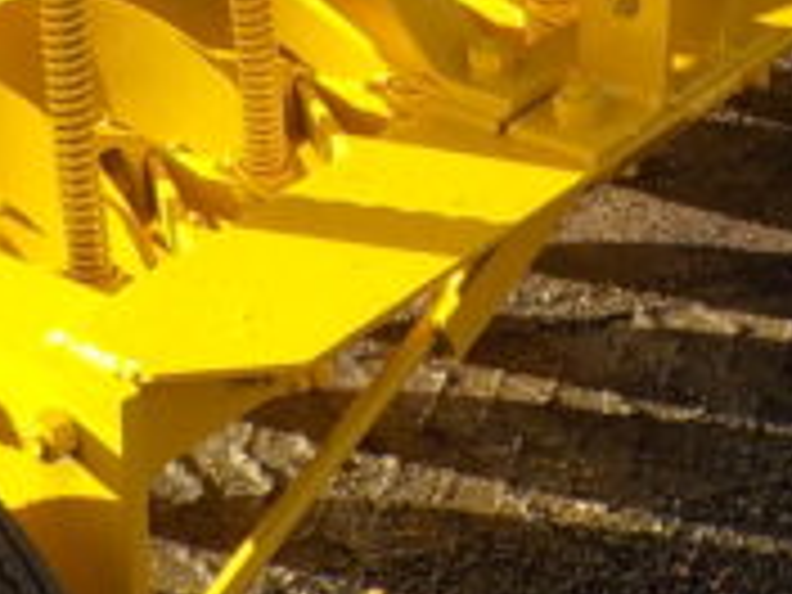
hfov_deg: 14.5
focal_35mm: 136
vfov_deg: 10.6
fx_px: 3112
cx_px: 459
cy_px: -243
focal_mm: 4.1
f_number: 3.3
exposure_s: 1/400
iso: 125
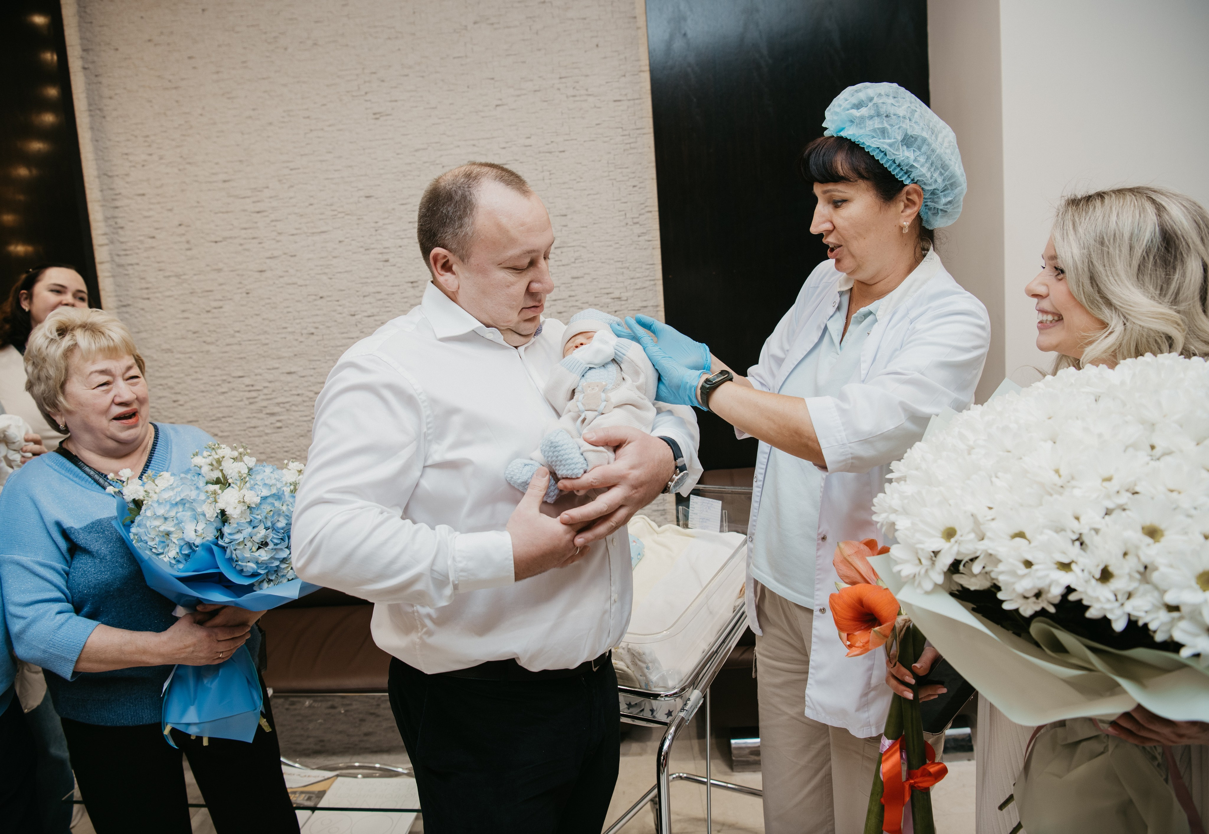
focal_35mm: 28
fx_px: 938
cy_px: 417
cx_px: 584
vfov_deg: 47.9
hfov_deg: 65.6
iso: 200
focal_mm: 27
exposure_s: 1/160
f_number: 4
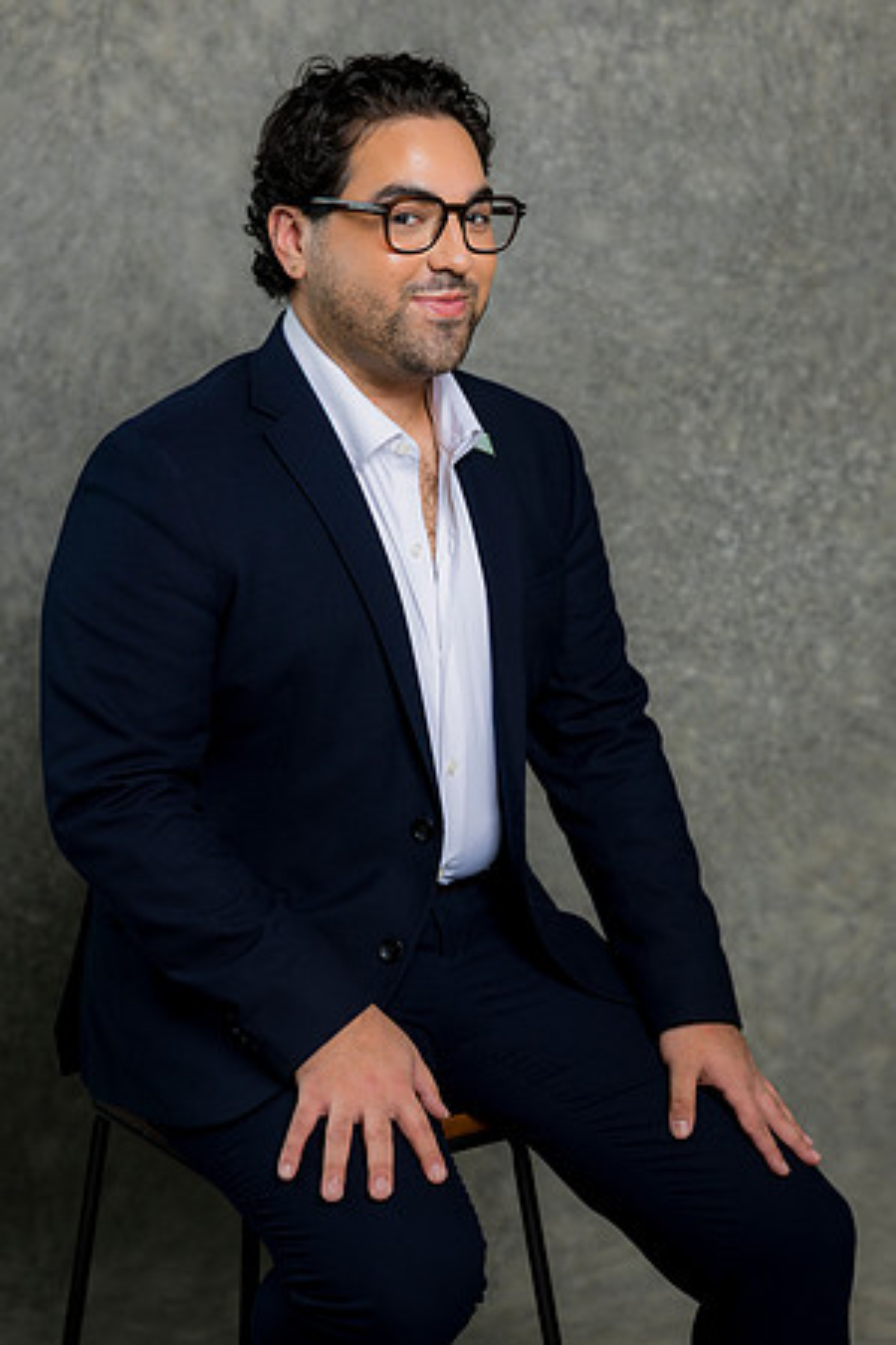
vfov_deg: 23.9
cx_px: 448
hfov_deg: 16.1
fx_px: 3173
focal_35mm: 85
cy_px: 672
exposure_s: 1/200
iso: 125
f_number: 5
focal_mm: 85
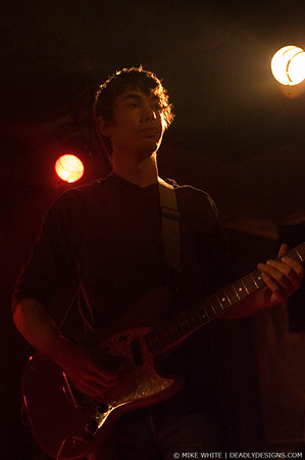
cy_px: 230
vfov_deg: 30.5
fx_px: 841
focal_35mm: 66
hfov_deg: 20.6
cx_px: 152
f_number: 2.8
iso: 1600
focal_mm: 44
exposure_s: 1/25
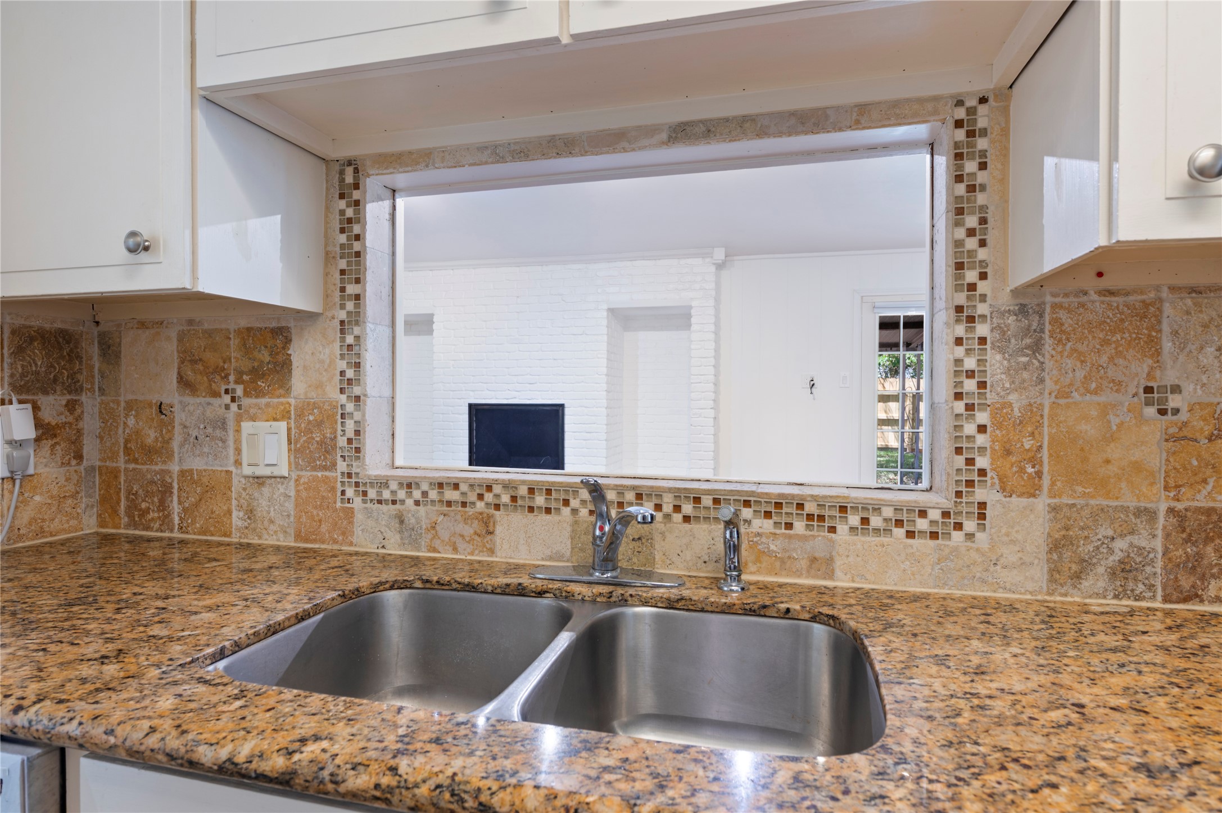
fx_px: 644
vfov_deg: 64.5
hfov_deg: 86.9
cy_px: 406
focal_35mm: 19
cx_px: 611
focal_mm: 19
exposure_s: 1/2
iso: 125
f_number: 6.3
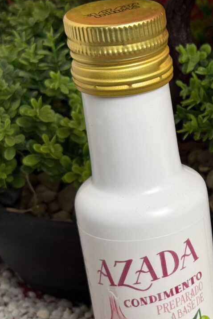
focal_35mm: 107
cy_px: 214
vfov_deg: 19.0
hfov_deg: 12.2
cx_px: 310
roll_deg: +0.5
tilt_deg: -29.2
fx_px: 950
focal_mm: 6.76
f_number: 1.78
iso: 80
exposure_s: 1/100
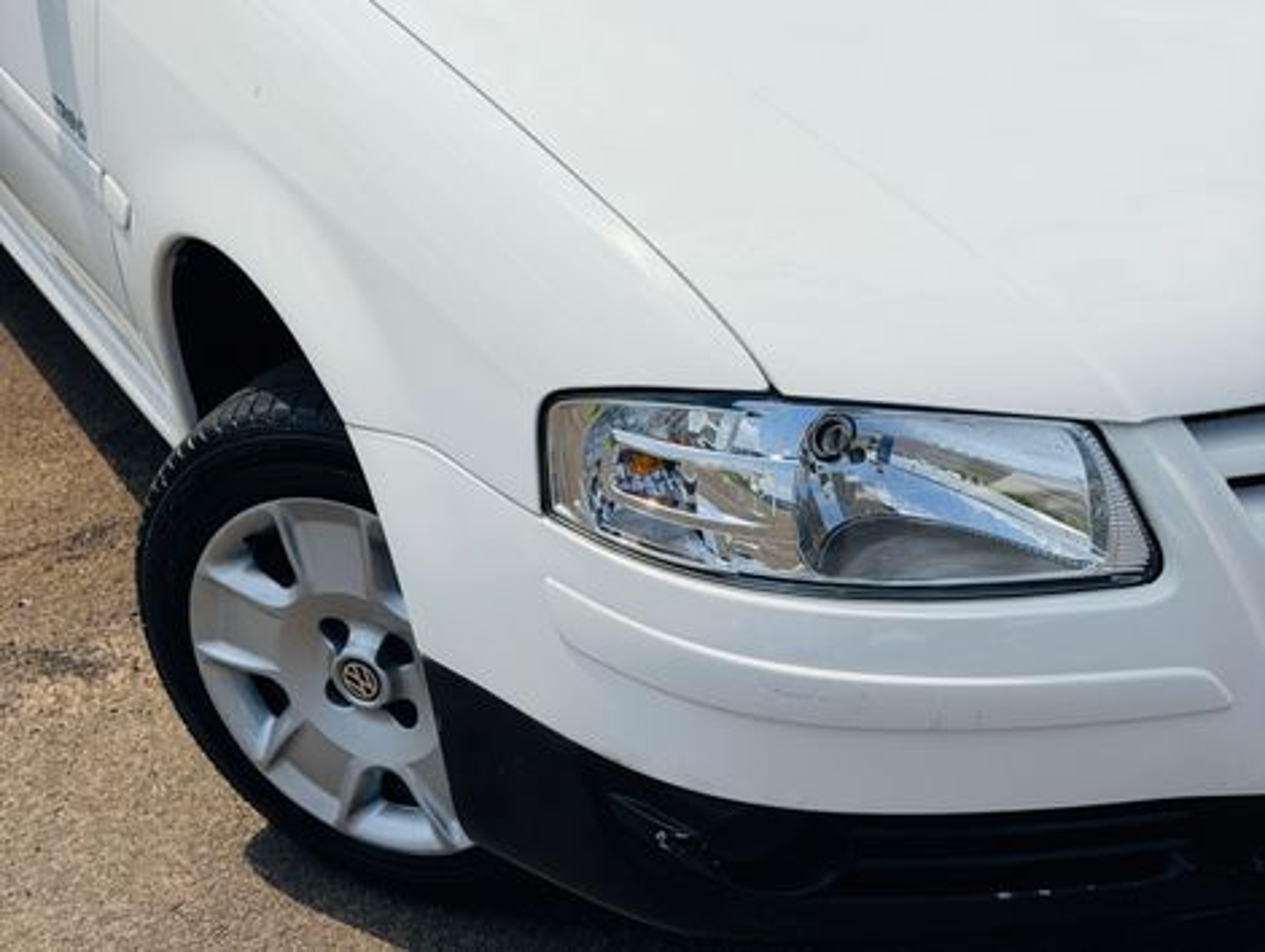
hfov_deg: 39.6
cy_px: 476
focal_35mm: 48
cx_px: 632
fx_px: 1757
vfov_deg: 30.3
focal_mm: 6.76
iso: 80
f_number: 1.78
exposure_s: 1/11364
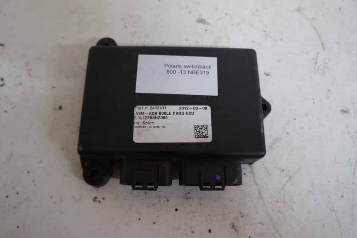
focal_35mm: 27
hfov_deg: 67.4
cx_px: 178
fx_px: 268
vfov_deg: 47.9
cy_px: 119
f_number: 4
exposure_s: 1/60
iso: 1600
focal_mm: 18
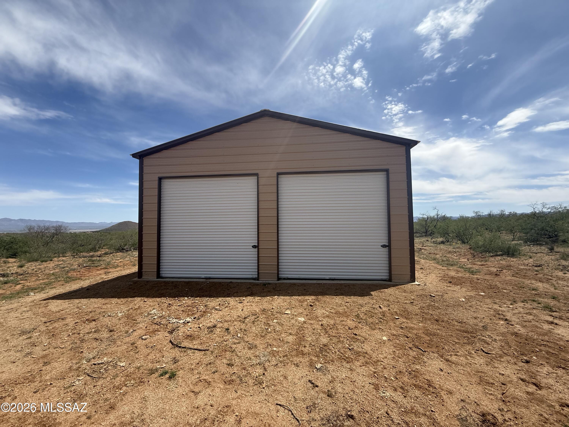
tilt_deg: +3.3
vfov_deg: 85.7
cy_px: 214
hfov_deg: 102.1
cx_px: 284
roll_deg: +3.1
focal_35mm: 14
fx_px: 230
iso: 50
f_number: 2.2
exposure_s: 1/2237
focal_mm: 2.22
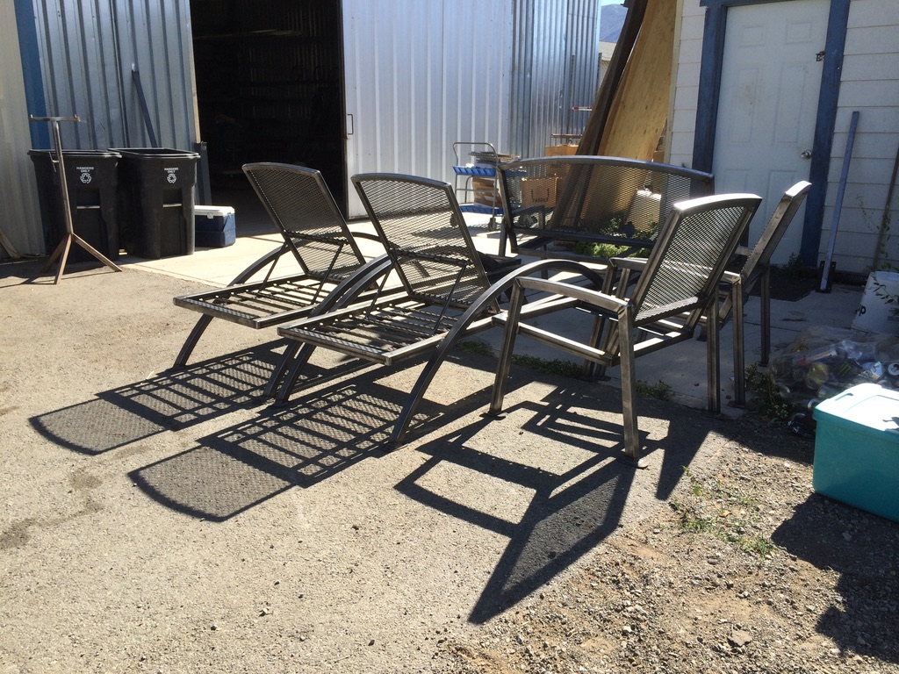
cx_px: 450
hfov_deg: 60.0
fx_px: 779
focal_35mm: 30
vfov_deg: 46.8
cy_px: 337
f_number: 2.2
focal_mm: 4.12
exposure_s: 1/1053
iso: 32
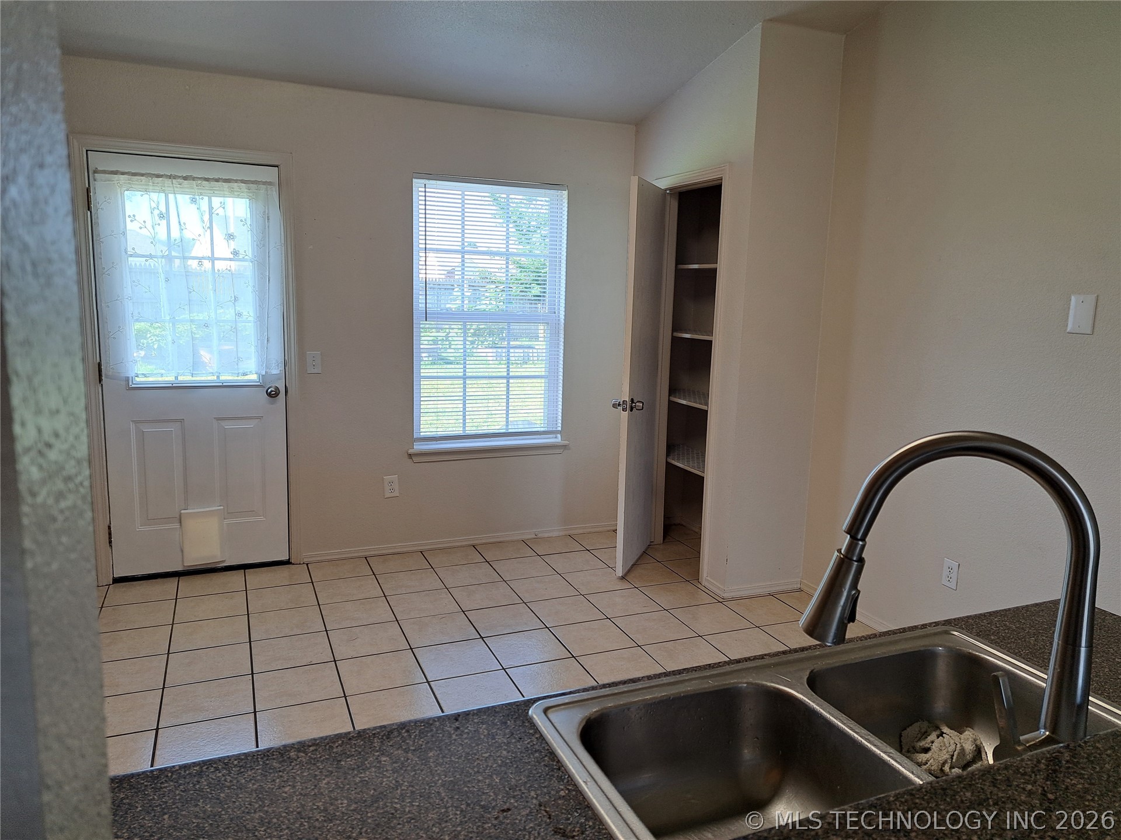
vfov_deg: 56.8
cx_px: 560
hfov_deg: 71.6
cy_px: 420
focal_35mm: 24
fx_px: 777
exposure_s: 1/50
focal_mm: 5.23
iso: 50
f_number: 1.8
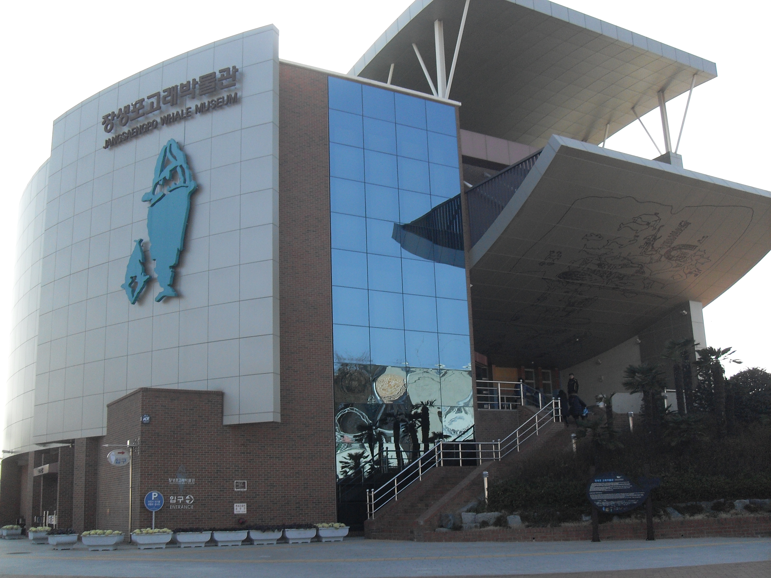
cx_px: 386
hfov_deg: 50.1
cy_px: 289
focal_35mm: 37
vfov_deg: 38.7
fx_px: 824
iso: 80
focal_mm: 6.3
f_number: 8.9
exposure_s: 1/60
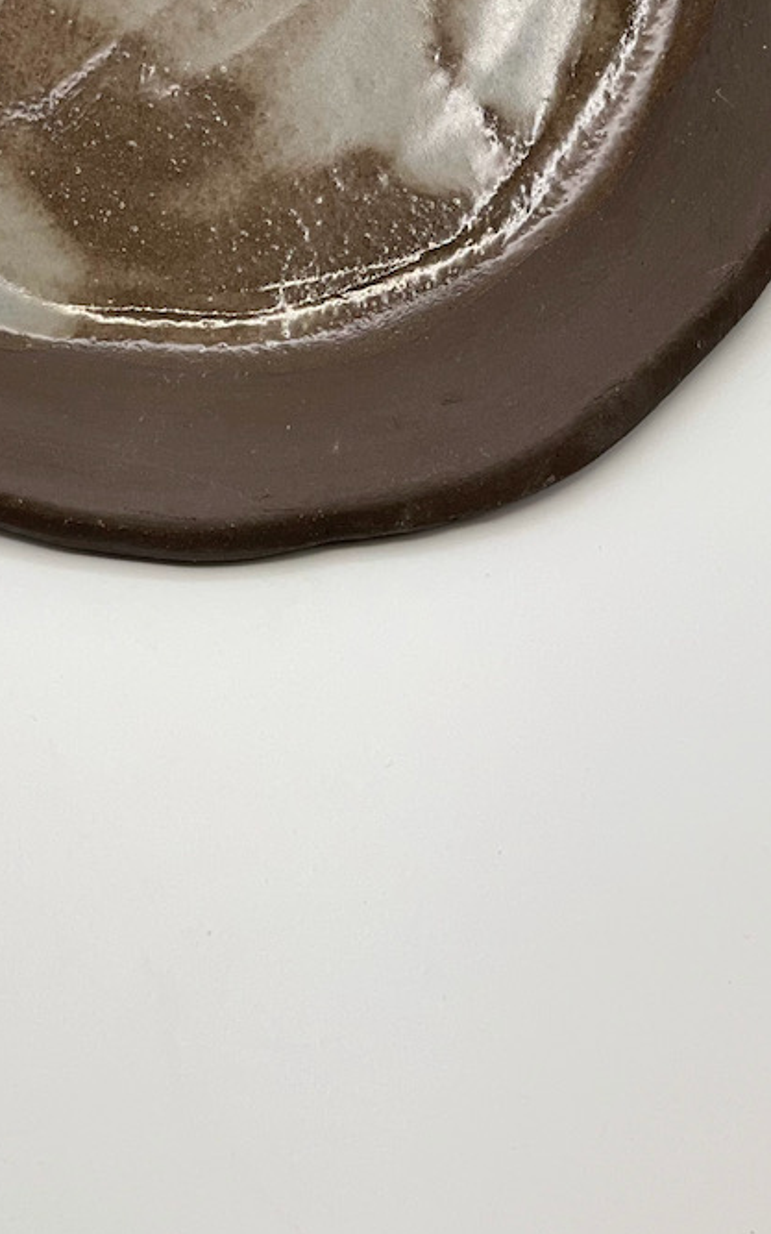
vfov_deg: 14.9
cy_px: 211
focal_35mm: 139
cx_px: 300
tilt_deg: -71.0
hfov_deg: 9.4
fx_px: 4672
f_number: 2.2
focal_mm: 7.5
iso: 64
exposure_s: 1/121
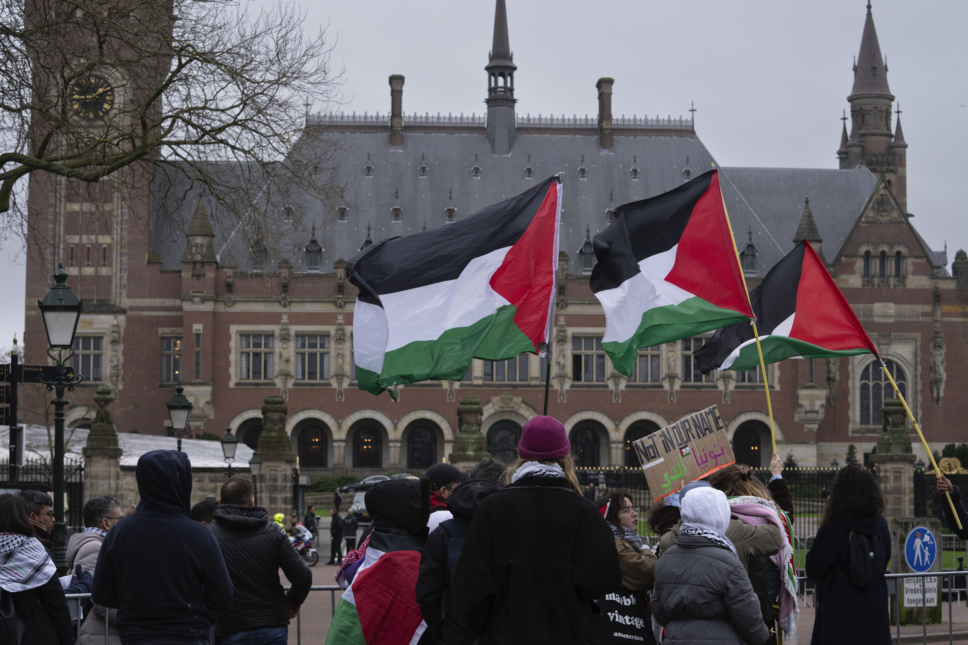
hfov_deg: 25.7
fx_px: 2124
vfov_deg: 17.3
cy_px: 322
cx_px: 484
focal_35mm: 79
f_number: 7.1
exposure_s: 1/400
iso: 1000
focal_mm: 79
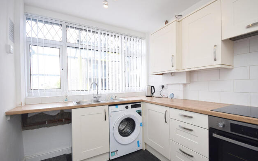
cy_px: 87
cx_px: 135
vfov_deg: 71.1
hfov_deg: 97.8
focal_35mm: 16
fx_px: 112
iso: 400
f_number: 6.3
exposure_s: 1/160
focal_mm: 10
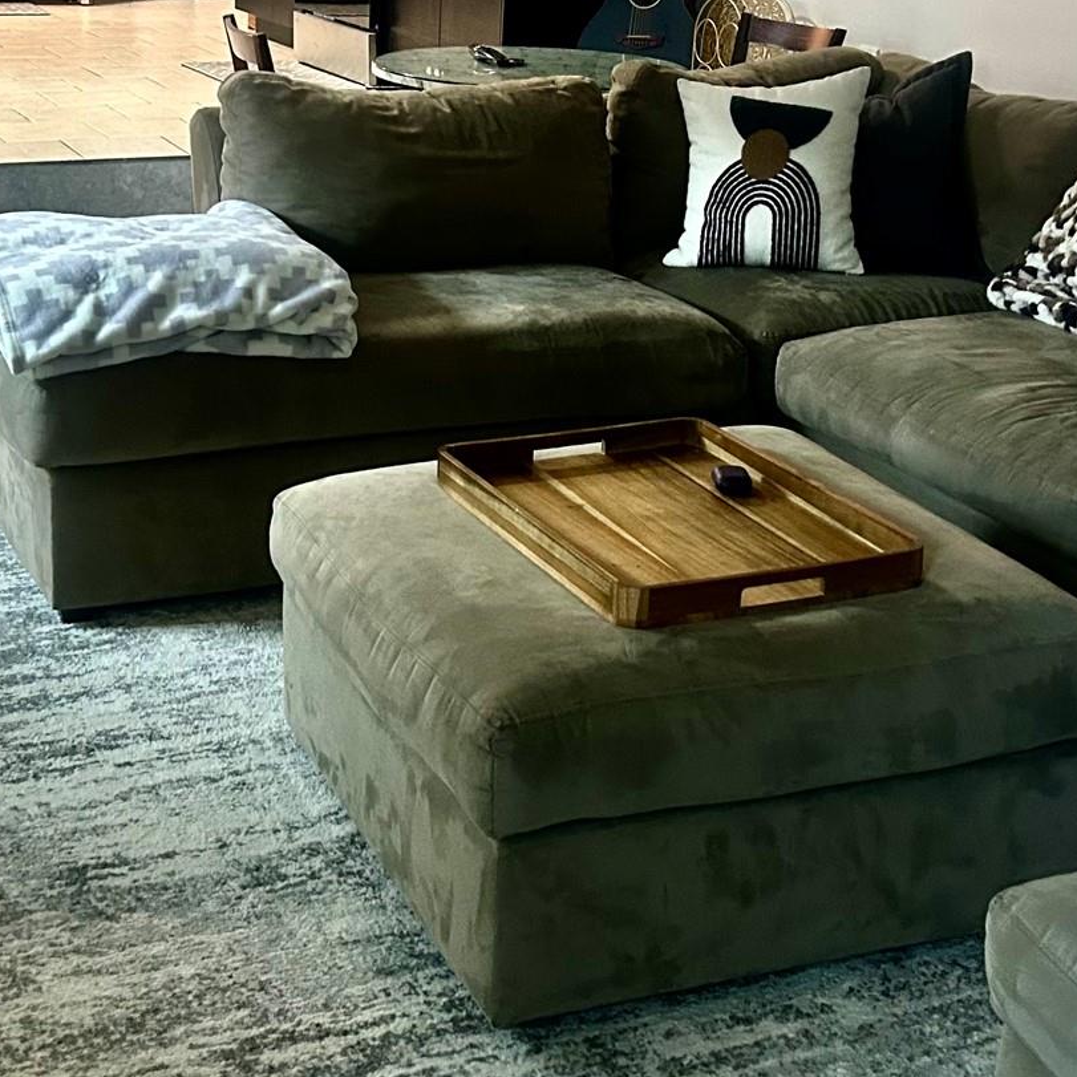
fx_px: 2042
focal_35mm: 58
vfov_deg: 29.3
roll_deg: -1.7
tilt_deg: -16.3
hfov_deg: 29.5
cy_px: 357
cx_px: 412
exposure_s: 1/60
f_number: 1.5
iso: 400
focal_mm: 5.7
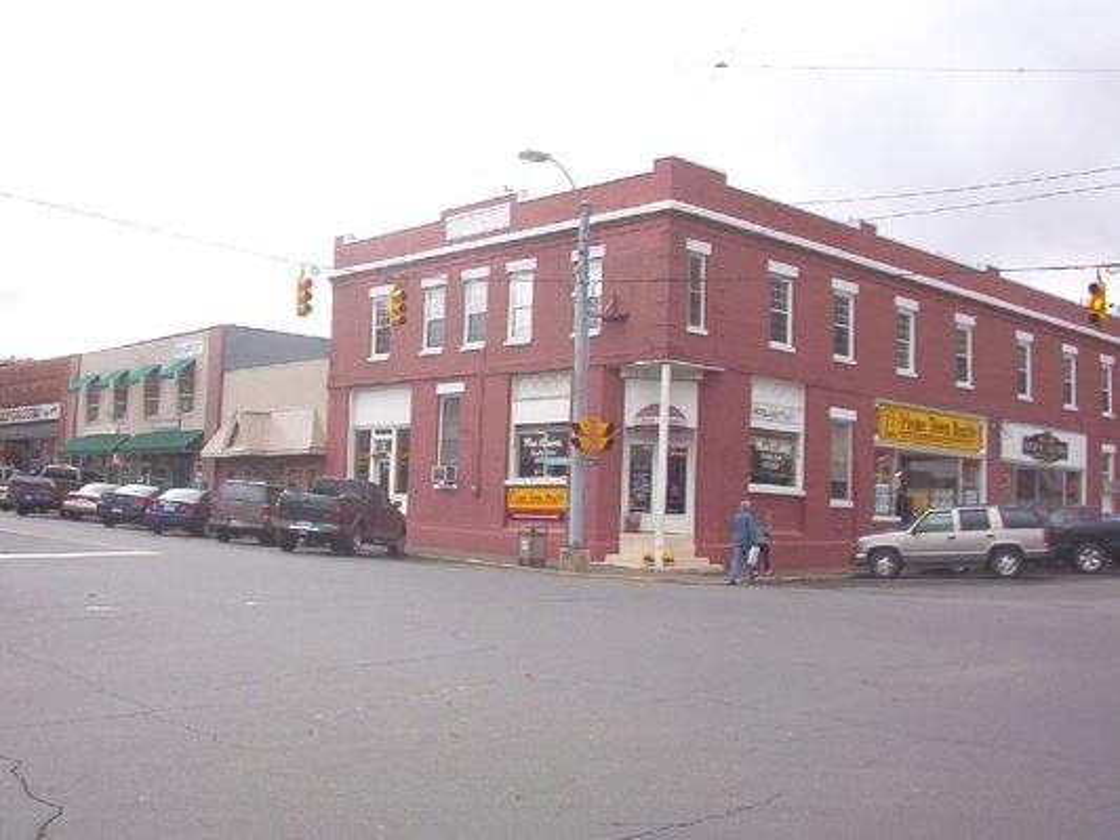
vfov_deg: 36.8
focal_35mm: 39
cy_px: 420
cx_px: 560
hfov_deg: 47.9
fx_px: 1262
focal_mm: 6
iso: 100
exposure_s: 1/335
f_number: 4.5
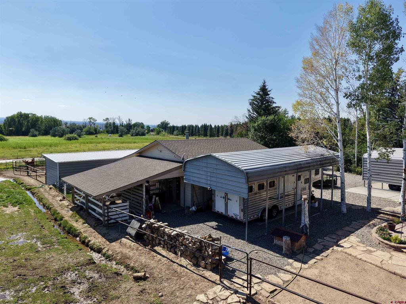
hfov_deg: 71.6
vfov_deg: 56.8
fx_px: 281
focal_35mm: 24
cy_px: 152
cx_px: 203
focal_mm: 8.67
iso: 230
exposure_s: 1/6000
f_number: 1.8
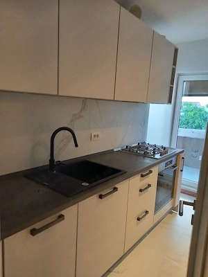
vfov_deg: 69.4
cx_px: 104
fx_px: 200
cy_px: 138
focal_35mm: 25
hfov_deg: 54.9
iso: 500
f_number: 2
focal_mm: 4.6
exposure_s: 1/24
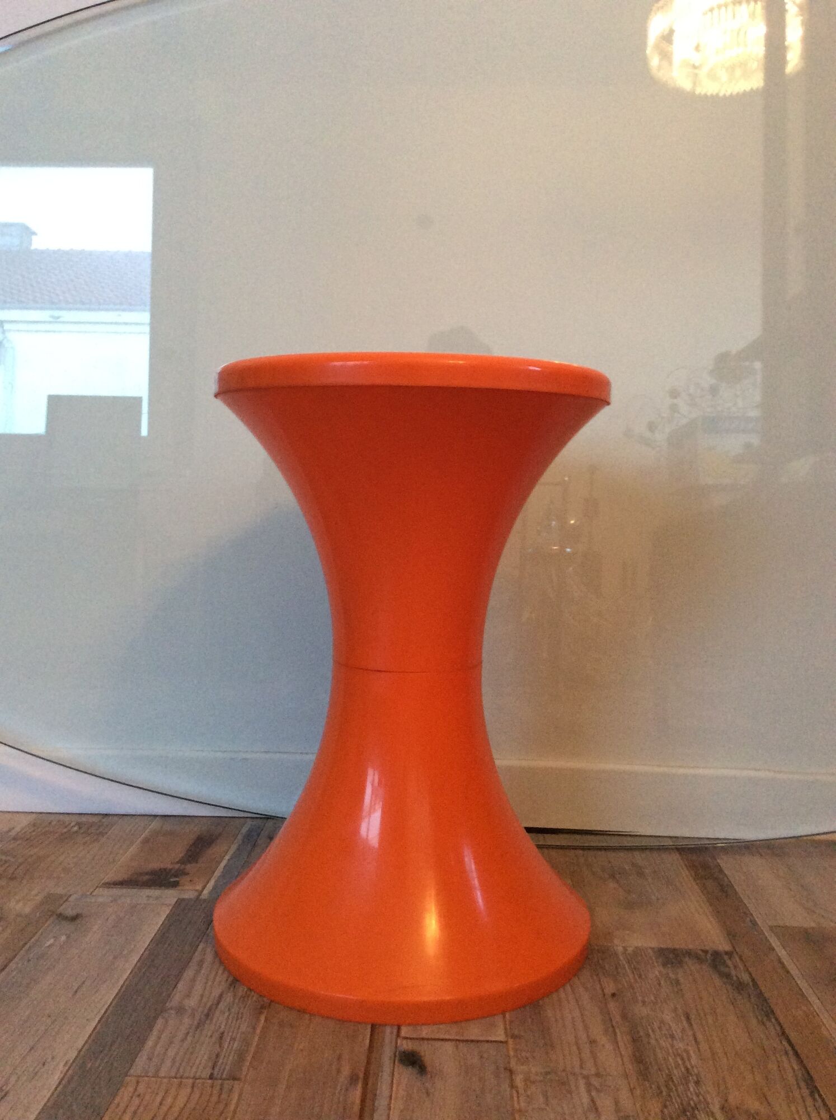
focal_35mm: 32
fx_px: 1033
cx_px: 418
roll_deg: -0.3
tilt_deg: -2.7
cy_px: 560
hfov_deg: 44.1
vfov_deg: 56.9
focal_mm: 3.3
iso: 250
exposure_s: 1/25
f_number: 2.4
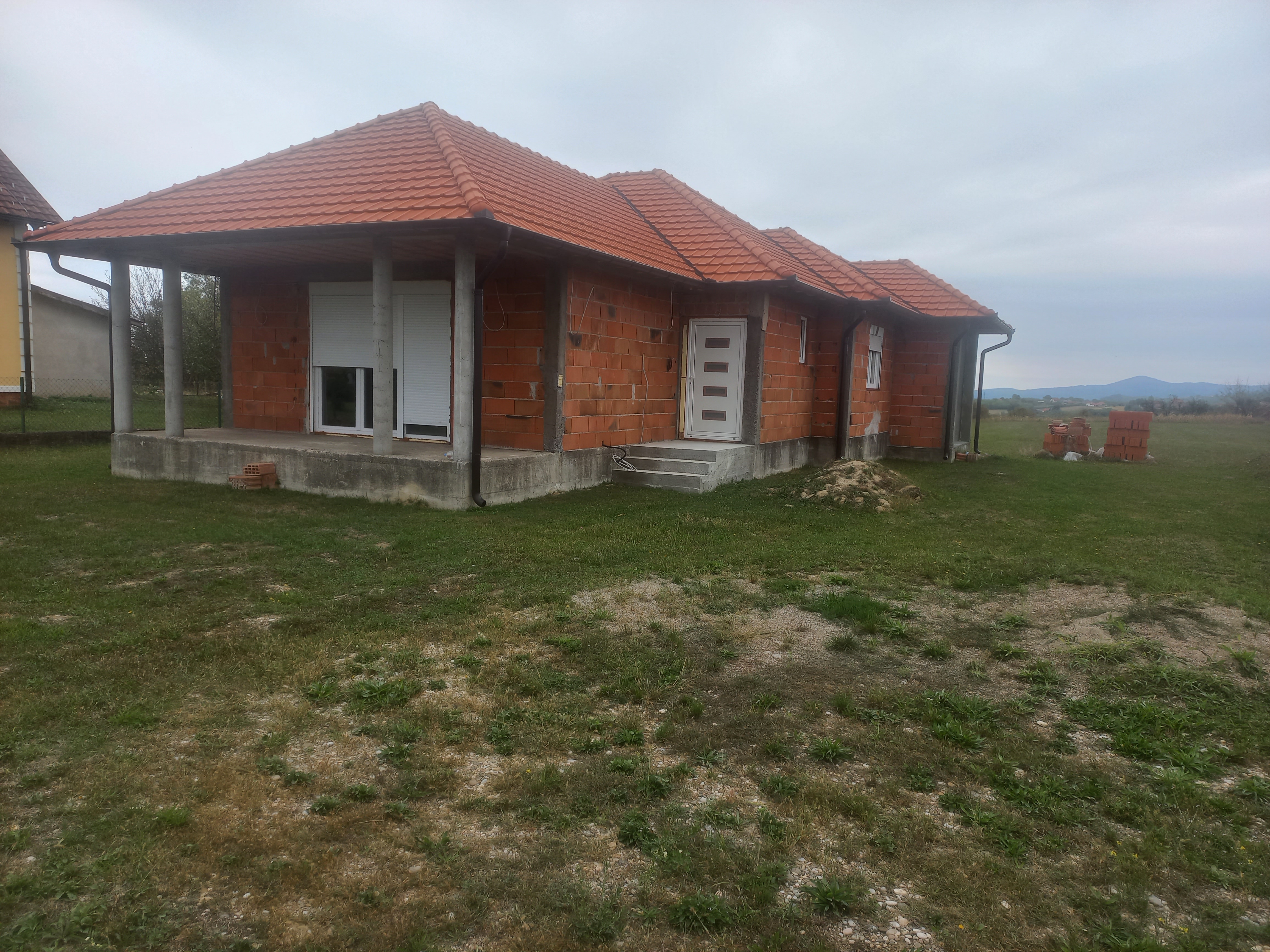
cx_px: 635
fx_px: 917
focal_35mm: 25
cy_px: 476
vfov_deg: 54.9
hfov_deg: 69.4
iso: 25
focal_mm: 4.6
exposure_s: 1/113
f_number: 1.8
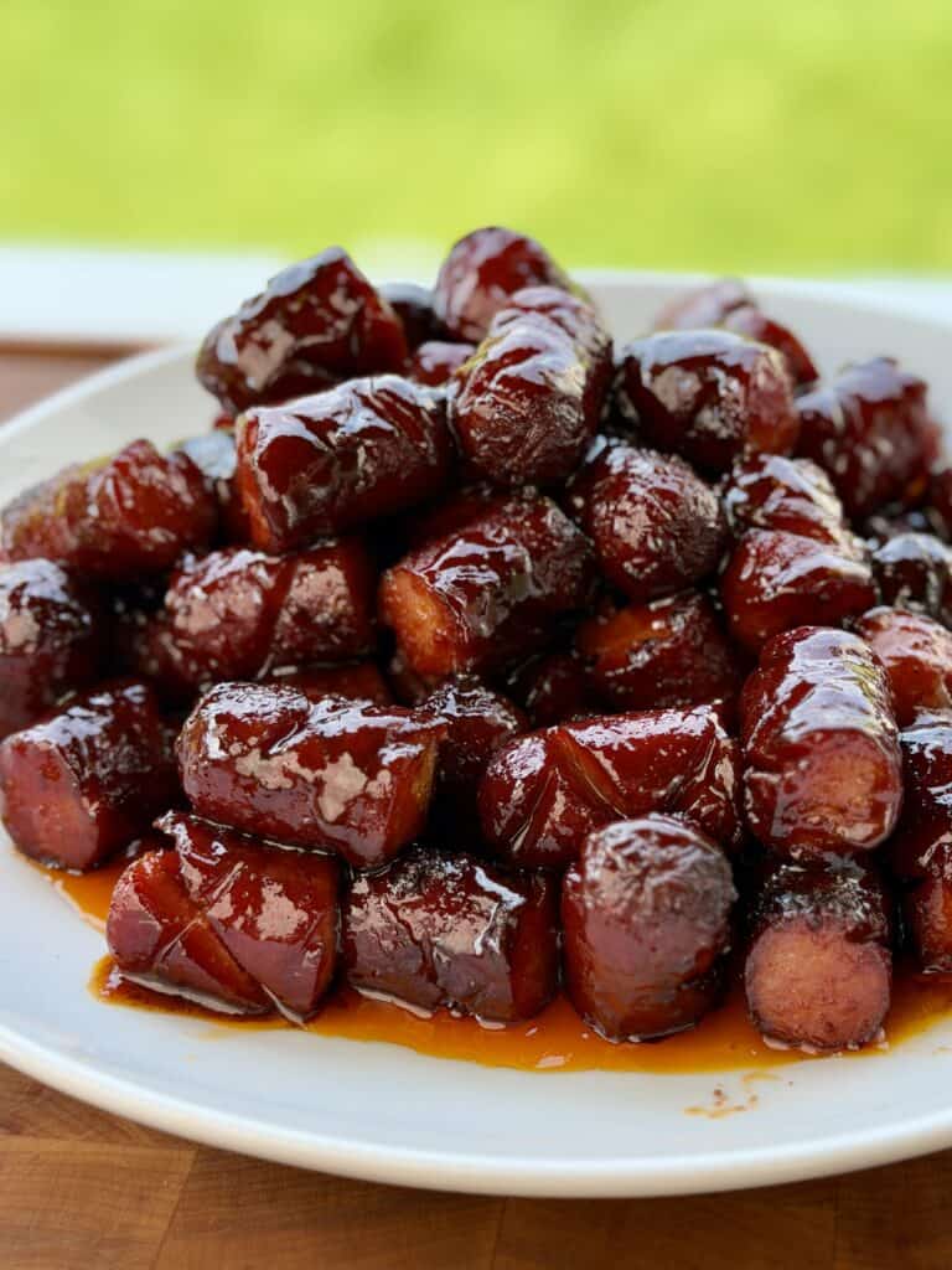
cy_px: 635
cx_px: 476
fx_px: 1760
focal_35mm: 48
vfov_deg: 39.7
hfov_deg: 30.3
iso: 64
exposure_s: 1/846
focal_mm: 6.76
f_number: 1.78
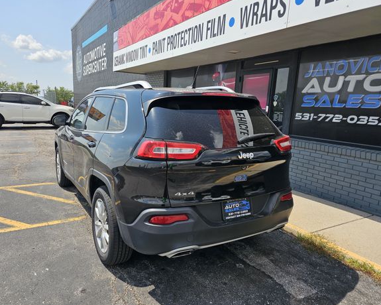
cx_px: 180
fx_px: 282
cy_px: 155
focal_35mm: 25
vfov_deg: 56.8
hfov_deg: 68.1
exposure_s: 1/647
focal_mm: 6.3
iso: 10
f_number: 1.7
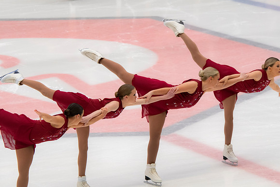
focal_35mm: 218
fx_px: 1692
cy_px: 94
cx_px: 140
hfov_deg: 9.5
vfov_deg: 6.3
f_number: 5.6
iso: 1100
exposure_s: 1/320
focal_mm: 145
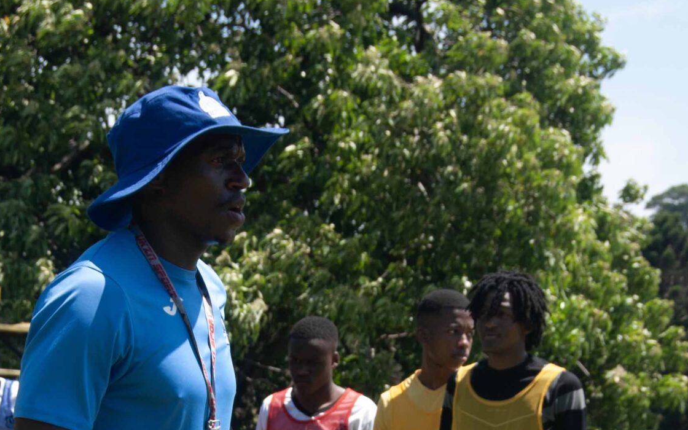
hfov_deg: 17.5
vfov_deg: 10.8
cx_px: 322
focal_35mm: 119
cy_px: 499
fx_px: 2231
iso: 100
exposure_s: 1/160
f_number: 6.3
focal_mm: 34
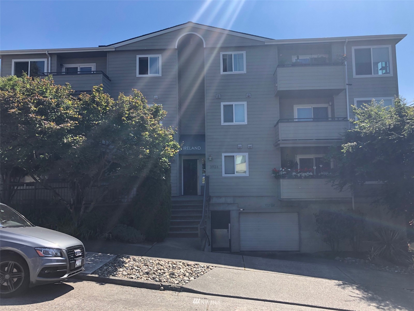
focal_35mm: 28
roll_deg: +1.7
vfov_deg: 49.7
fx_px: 335
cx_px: 207
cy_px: 156
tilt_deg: +7.4
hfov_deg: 63.4
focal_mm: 3.99
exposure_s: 1/1056
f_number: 1.8
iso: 20
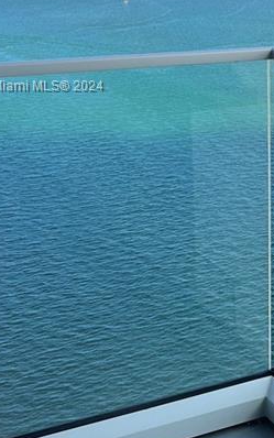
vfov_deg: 24.5
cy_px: 87
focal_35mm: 83
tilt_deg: -7.8
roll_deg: +0.5
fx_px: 991
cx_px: 397
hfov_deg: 14.8
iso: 50
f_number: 1.5
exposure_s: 1/1344
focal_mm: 5.7
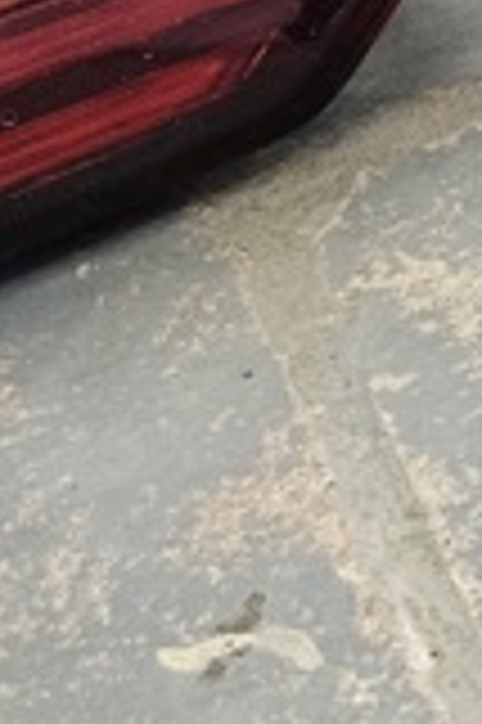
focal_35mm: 95
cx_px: 1437
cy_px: -121
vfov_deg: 20.3
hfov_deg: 10.4
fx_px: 1912
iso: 160
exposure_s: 1/100
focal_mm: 6.3
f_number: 1.7
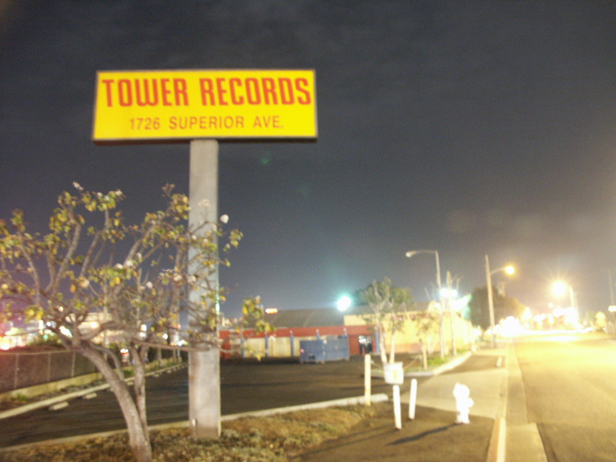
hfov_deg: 63.4
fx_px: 498
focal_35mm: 28
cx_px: 308
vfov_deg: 49.7
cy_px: 231
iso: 320
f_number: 2.8
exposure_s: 4
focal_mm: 7.21
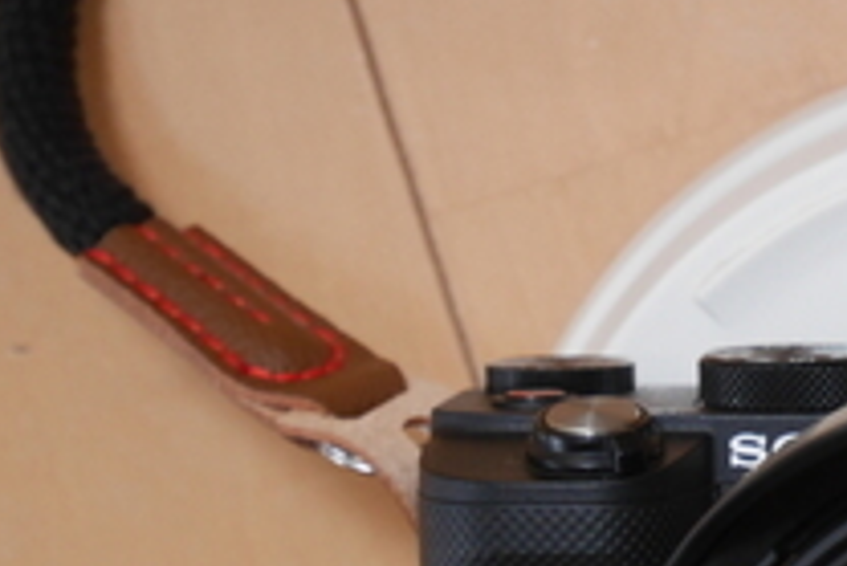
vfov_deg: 7.1
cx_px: 1165
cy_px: 853
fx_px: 4520
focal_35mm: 192
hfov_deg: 10.4
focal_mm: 32
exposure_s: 1/50
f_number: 5.6
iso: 800
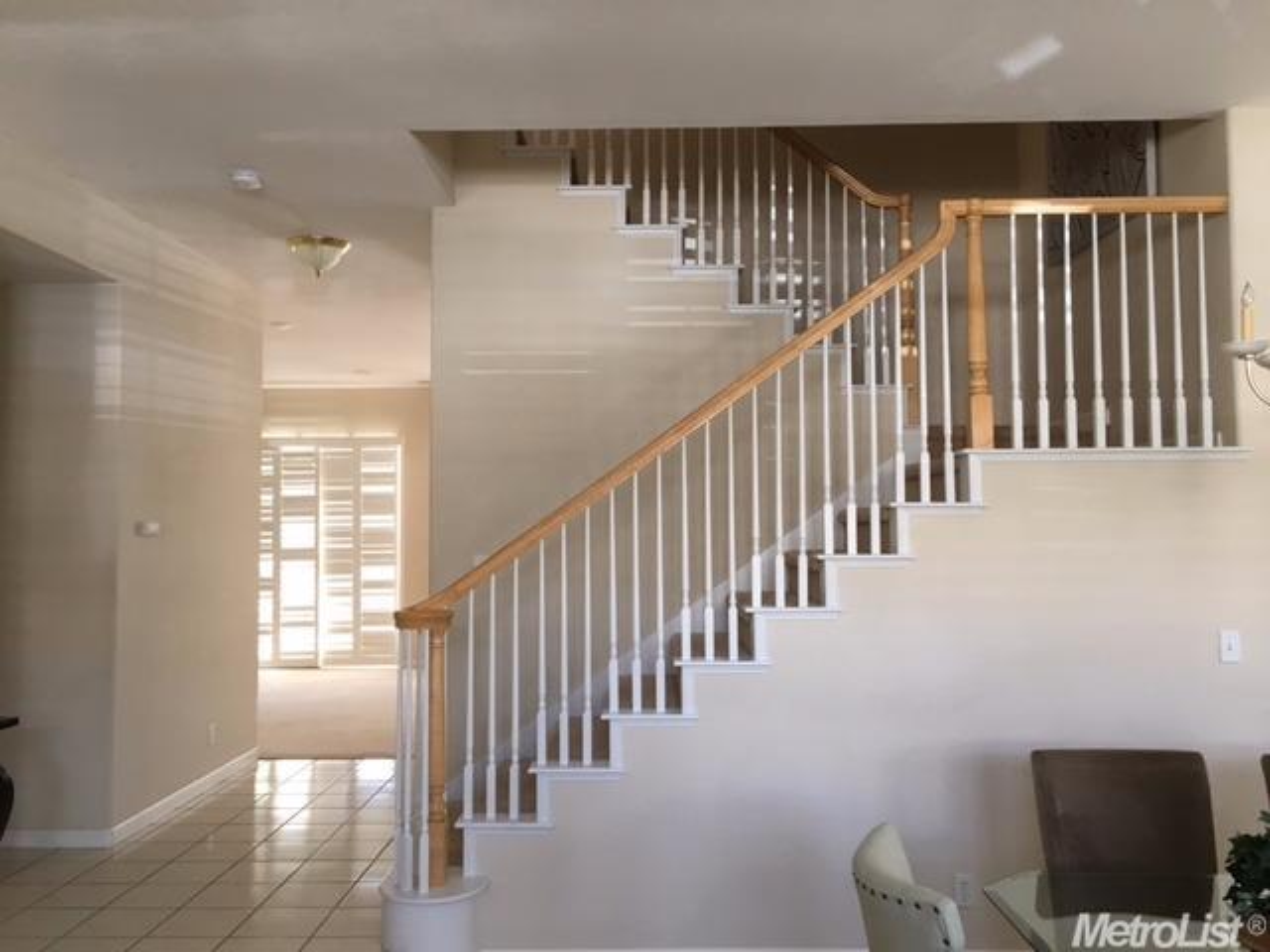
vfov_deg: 48.2
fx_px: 1064
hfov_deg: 61.7
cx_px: 635
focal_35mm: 29
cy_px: 476
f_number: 2.2
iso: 80
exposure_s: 1/30
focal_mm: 4.15
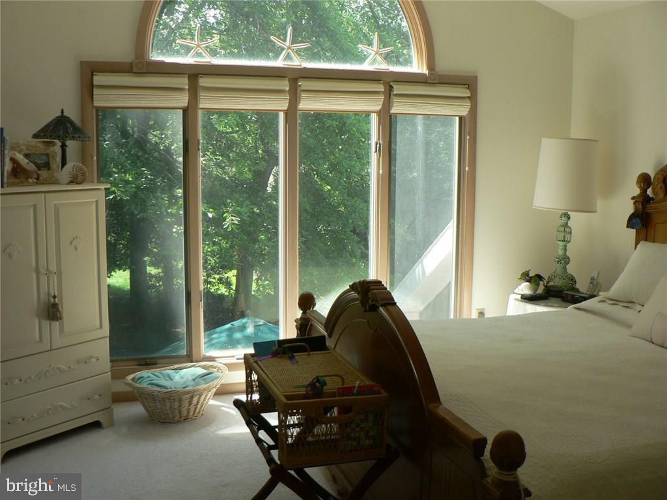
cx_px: 334
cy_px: 250
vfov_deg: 39.7
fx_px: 694
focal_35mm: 36
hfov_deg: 51.4
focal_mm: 6
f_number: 2.8
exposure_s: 1/80
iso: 80
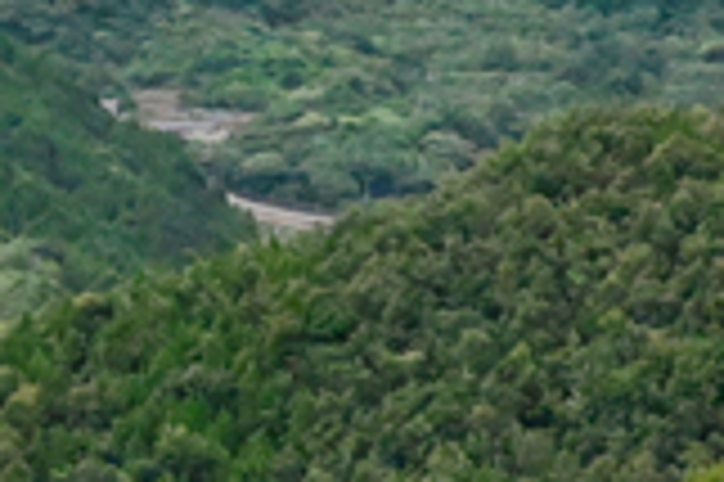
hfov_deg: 6.0
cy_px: 432
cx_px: 1408
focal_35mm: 335
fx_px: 6730
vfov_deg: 4.1
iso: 4000
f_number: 8
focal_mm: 45
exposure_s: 1/8000
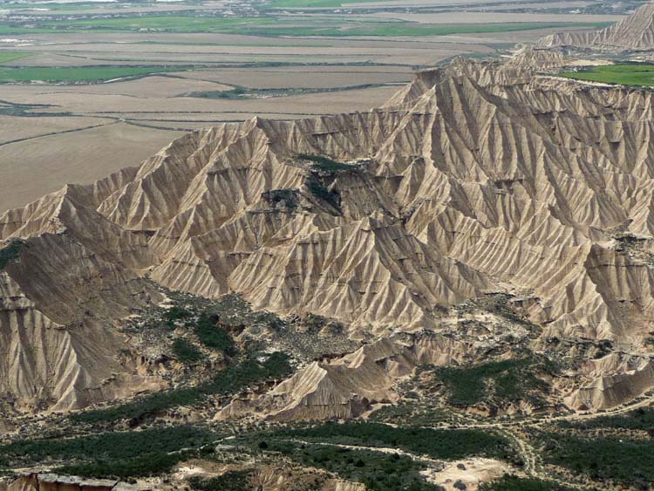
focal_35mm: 84
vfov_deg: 17.6
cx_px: 327
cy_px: 246
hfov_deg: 23.3
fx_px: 1588
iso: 100
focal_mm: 8.5
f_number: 4.2
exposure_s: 1/1000
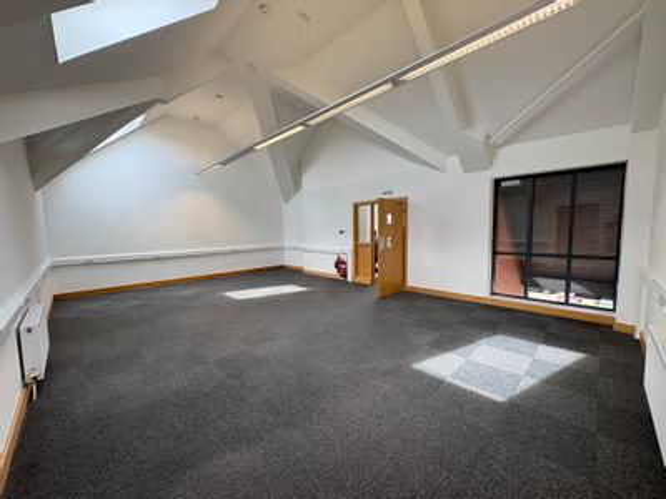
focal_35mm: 14
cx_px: 333
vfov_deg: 85.7
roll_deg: +1.0
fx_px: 269
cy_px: 250
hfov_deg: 102.1
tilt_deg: -4.4
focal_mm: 2.22
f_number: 2.2
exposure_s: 1/100
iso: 50
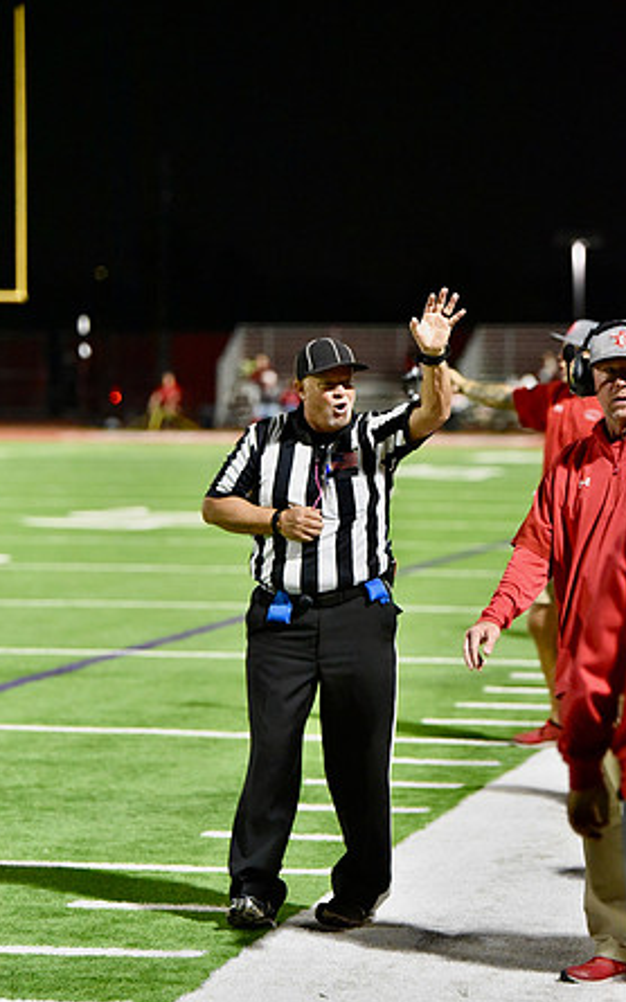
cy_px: 502
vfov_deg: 15.0
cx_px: 320
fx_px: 3795
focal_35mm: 139
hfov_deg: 9.4
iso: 11400
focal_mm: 135
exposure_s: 1/1000
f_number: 2.8
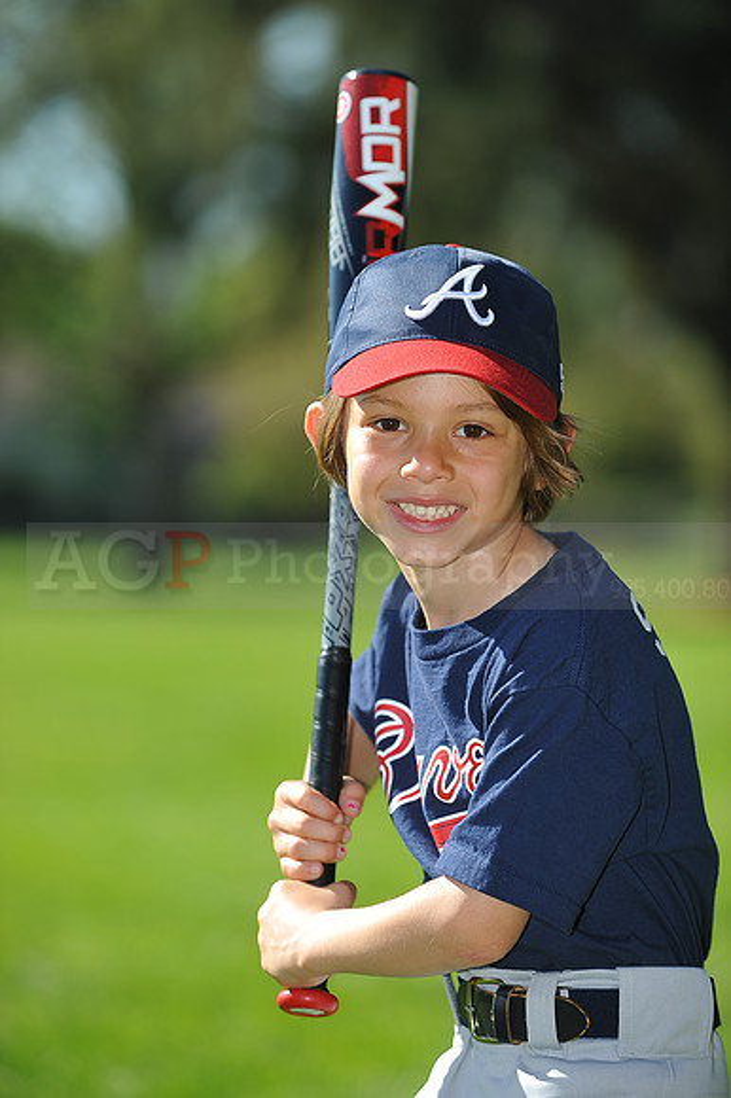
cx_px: 366
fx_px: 5336
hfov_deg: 7.8
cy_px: 549
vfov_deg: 11.8
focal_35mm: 175
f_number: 4.5
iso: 200
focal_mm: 175
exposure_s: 1/1000
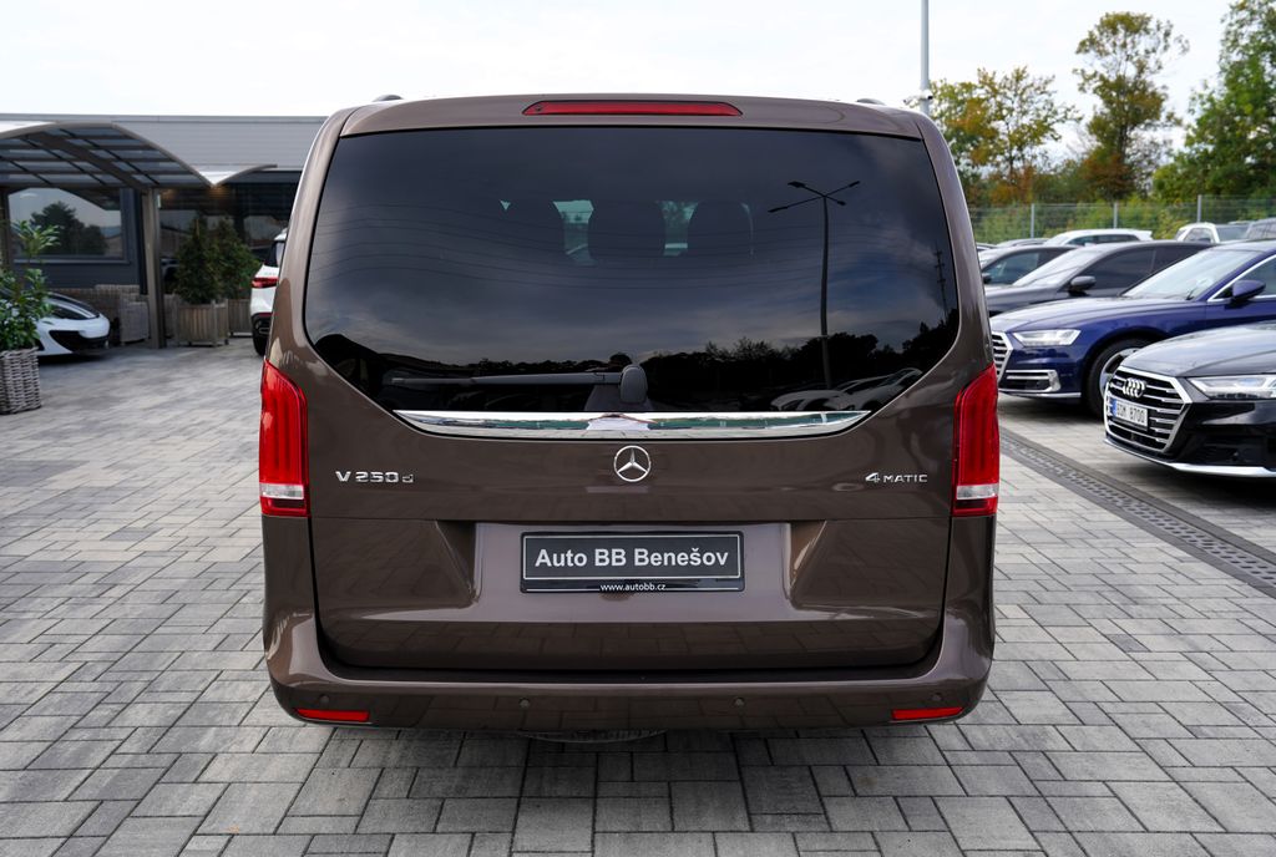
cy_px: 428
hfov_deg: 55.7
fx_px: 1208
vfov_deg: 39.1
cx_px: 638
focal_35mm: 34
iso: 100
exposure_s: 1/125
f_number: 5
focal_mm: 34
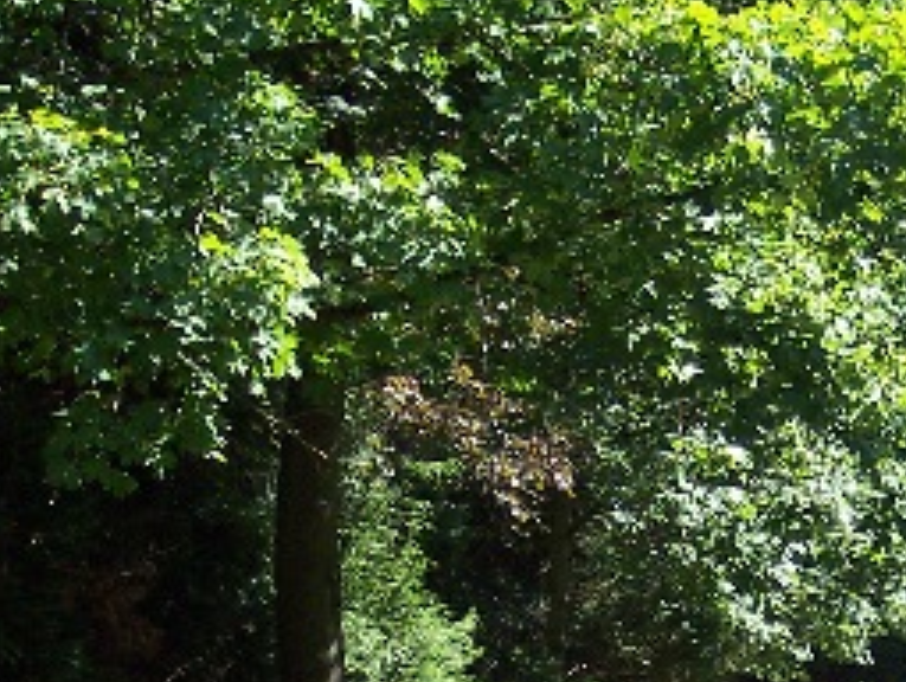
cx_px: 870
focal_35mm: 119
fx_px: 3119
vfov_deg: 12.3
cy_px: 718
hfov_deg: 16.2
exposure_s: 1/500
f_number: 2.8
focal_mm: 8
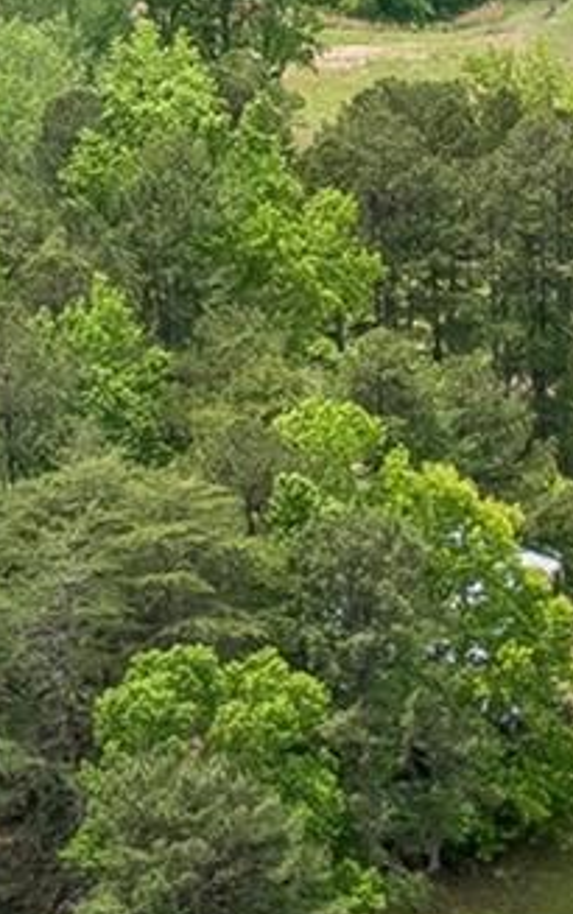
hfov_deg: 8.1
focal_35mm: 159
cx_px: 816
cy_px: 901
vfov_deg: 13.0
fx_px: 3964
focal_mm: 12.3
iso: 140
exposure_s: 1/2500
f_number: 2.8
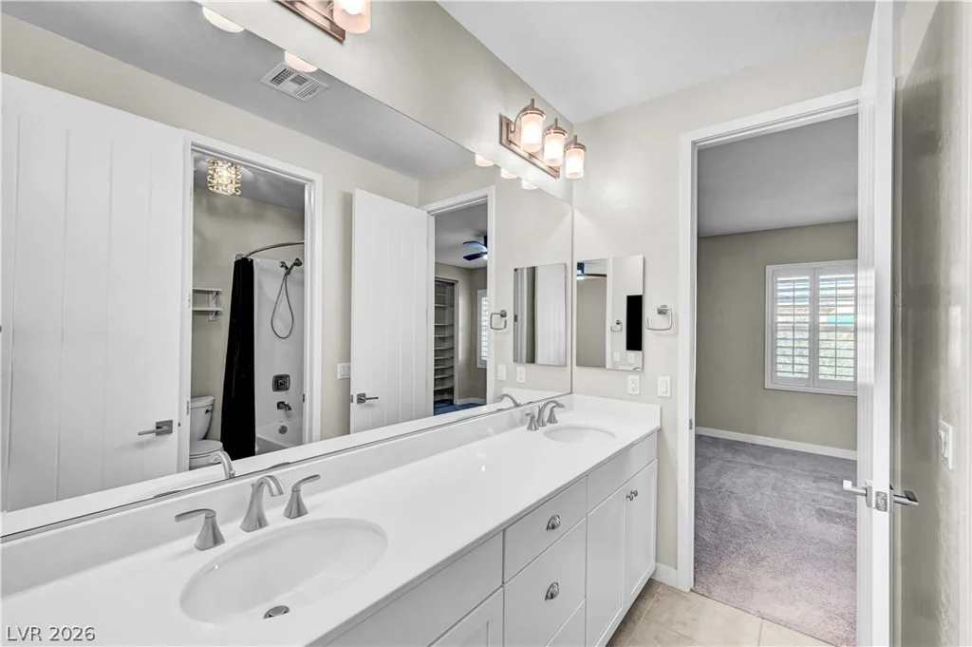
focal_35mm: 15
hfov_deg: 100.4
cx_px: 486
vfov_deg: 77.2
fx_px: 405
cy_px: 324
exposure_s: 1/30
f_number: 8
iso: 800
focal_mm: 15
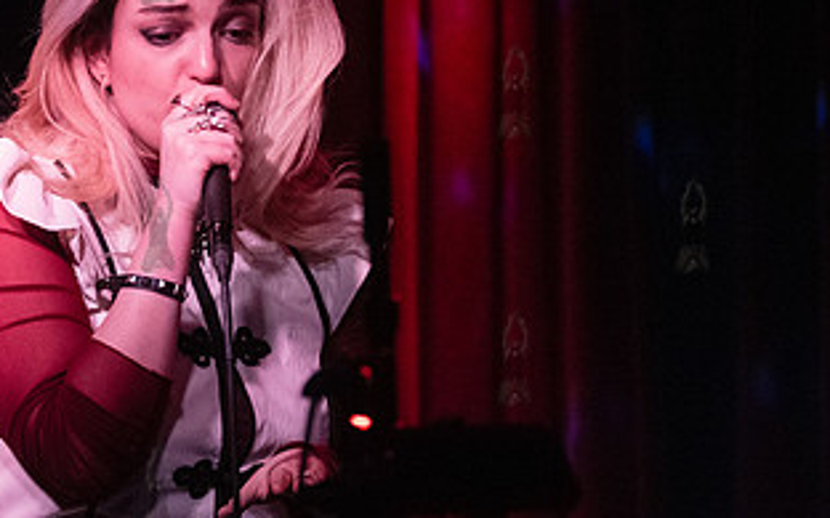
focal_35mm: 273
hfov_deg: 7.7
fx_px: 6175
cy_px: 166
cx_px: 204
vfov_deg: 4.8
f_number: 2.8
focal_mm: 125
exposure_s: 1/320
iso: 8000
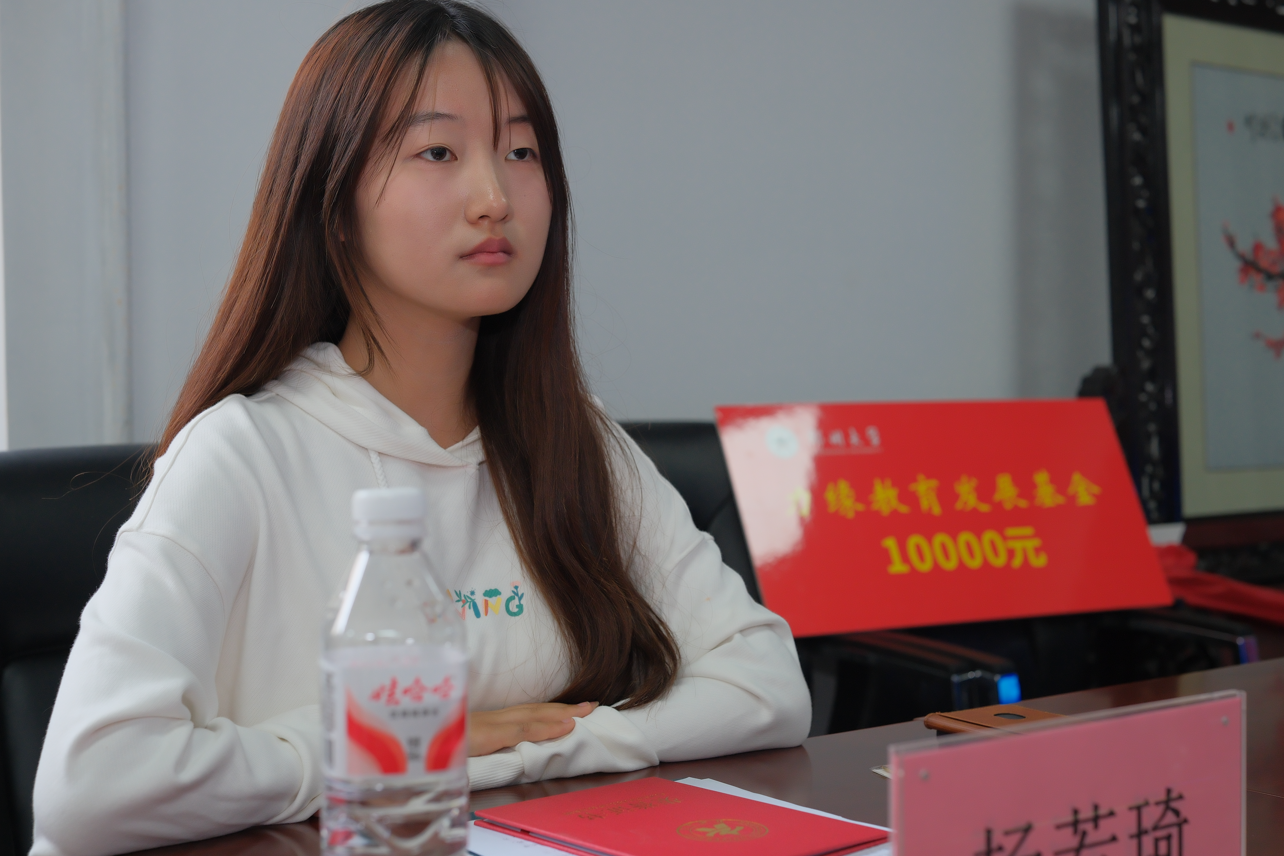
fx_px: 1641
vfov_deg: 29.2
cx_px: 678
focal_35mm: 46
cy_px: 447
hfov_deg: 42.7
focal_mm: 27
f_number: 2.8
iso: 500
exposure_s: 1/160
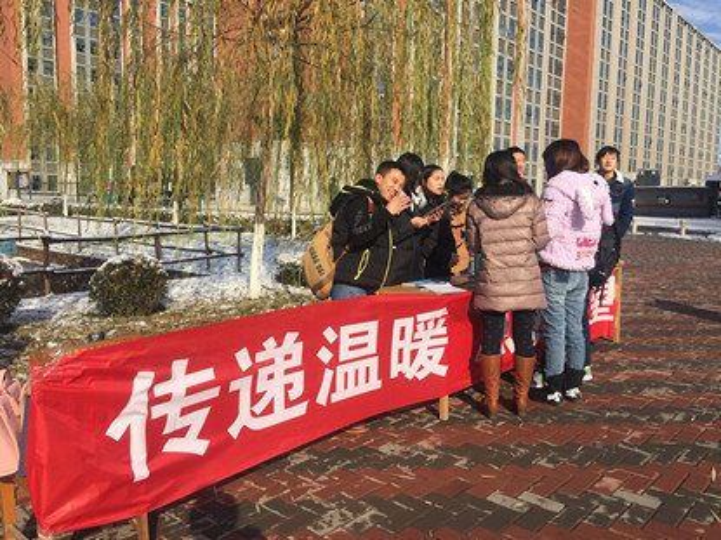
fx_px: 604
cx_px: 360
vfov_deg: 48.2
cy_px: 270
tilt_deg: -4.7
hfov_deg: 61.7
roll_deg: -0.2
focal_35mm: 29
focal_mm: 4.15
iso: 32
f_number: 2.2
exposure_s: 1/2639
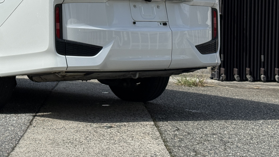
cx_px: 22
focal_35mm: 100
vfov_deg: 11.9
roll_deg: +0.3
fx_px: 740
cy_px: -8
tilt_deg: +2.7
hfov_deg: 20.9
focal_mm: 6.76
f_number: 1.78
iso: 64
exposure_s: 1/7143
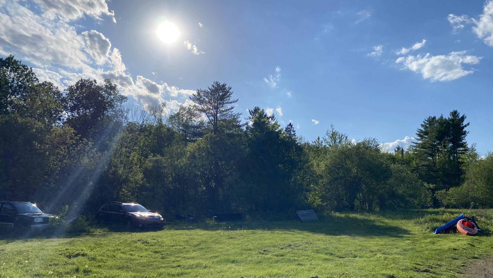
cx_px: 250
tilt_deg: +3.0
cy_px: 167
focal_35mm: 29
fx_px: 379
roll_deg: +0.0
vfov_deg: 40.0
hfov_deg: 66.1
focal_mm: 4.25
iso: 32
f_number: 1.8
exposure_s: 1/7692
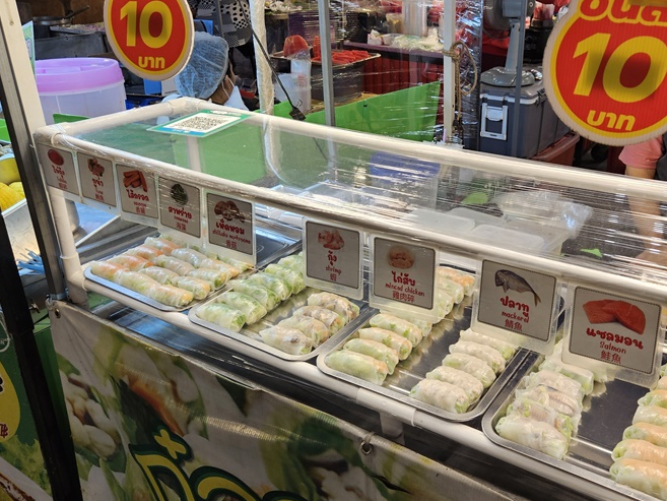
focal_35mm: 35
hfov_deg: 52.1
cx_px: 416
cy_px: 229
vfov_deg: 40.7
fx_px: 675
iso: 40
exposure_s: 1/100
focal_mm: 5.4
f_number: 1.8
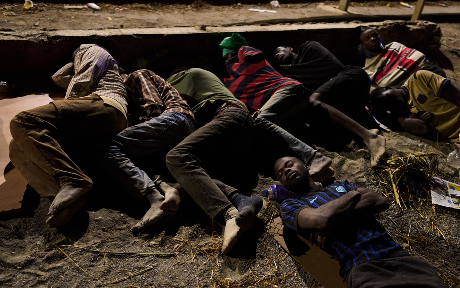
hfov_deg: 54.0
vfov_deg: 35.3
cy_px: 154
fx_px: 451
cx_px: 231
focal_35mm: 36
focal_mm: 35
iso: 2000
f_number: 2
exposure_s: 1/50
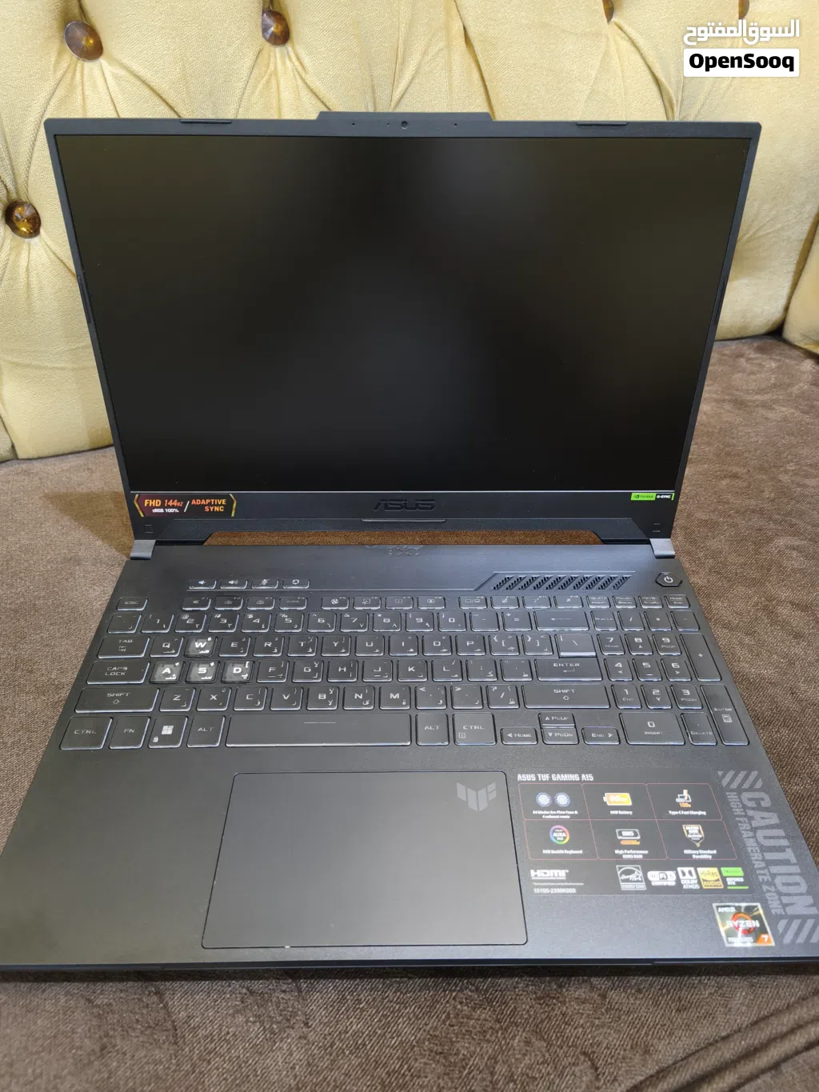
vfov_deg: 73.9
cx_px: 410
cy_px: 546
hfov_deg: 58.9
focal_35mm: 23
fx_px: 725
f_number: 1.7
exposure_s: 1/50
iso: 500
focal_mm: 5.35
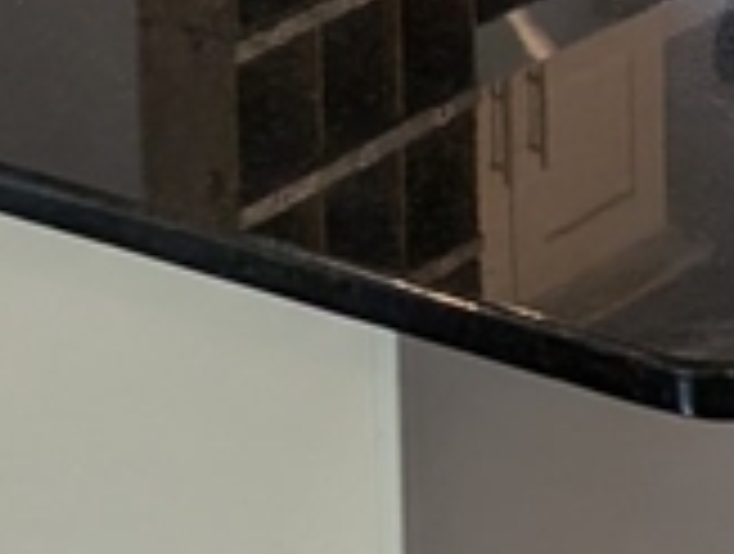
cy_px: -477
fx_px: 3188
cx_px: 491
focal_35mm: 150
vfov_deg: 9.4
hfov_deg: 13.1
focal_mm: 6.9
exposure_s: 1/389
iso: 22
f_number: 1.68
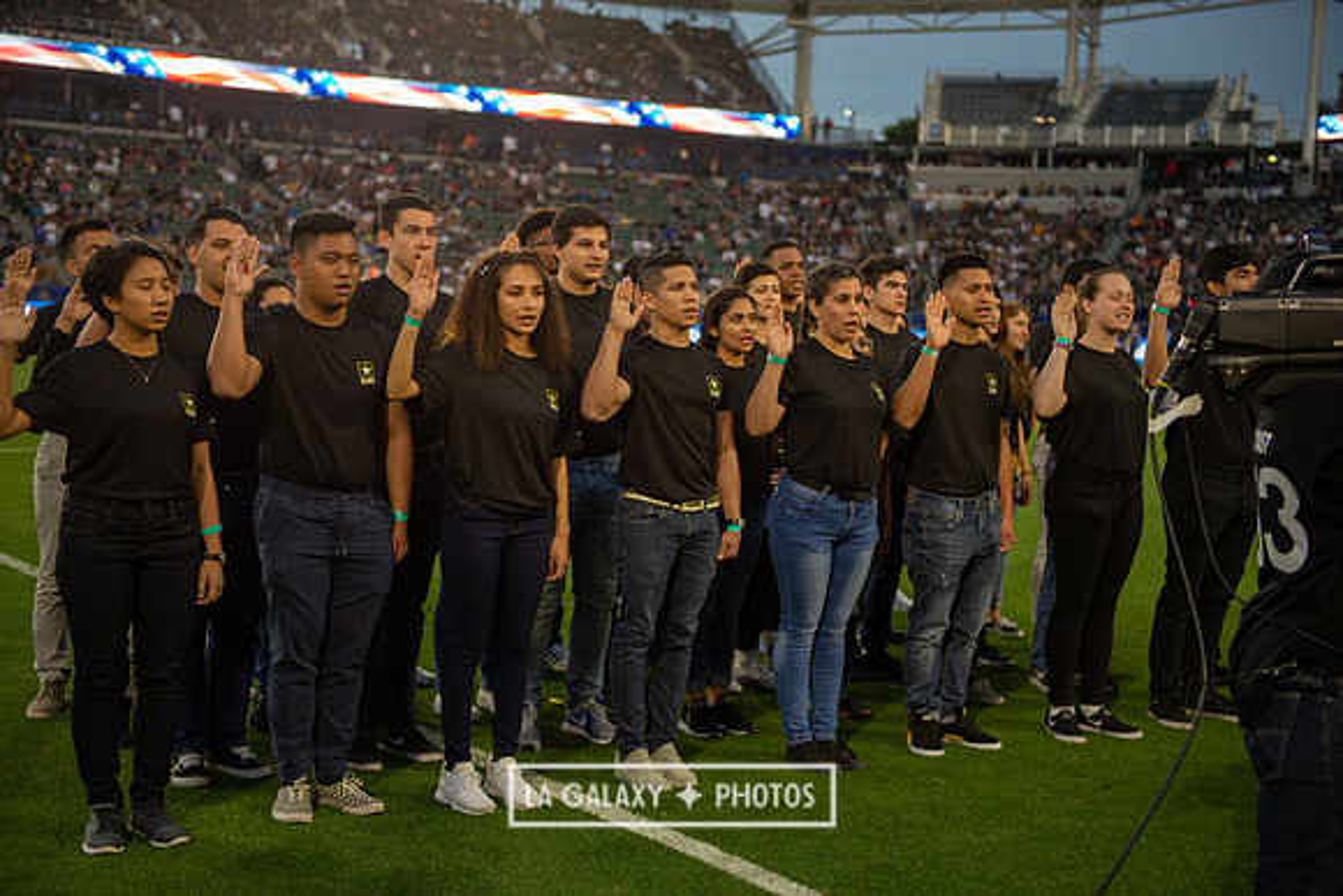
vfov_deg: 26.0
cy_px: 448
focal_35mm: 52
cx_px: 672
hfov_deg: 38.2
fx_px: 1940
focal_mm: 52
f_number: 2.8
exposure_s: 1/500
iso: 400
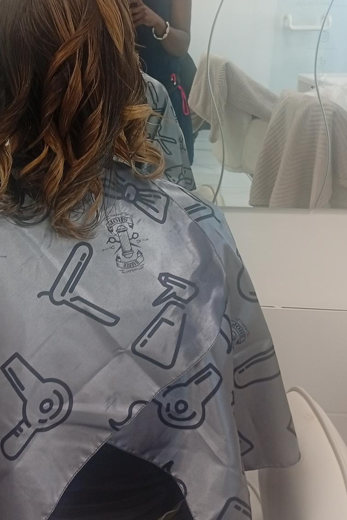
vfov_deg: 40.6
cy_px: 174
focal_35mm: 48
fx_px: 694
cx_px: 74
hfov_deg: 27.6
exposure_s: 1/33.3
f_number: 1.8
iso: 177
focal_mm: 3.98
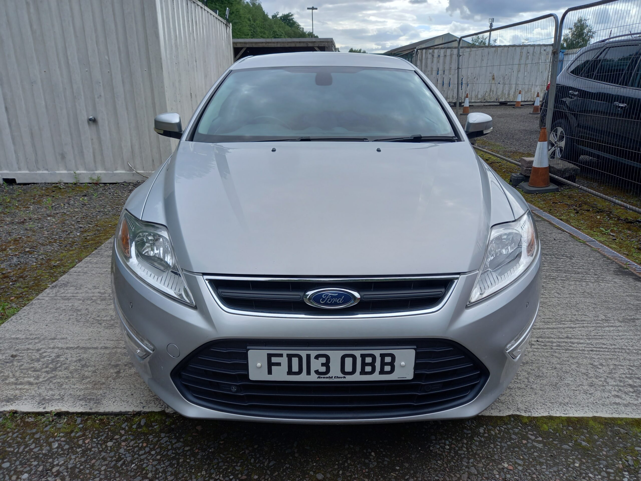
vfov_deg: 54.9
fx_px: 463
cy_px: 240
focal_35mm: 25
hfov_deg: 69.4
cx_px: 320
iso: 25
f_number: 2
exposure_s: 1/372
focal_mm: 4.6
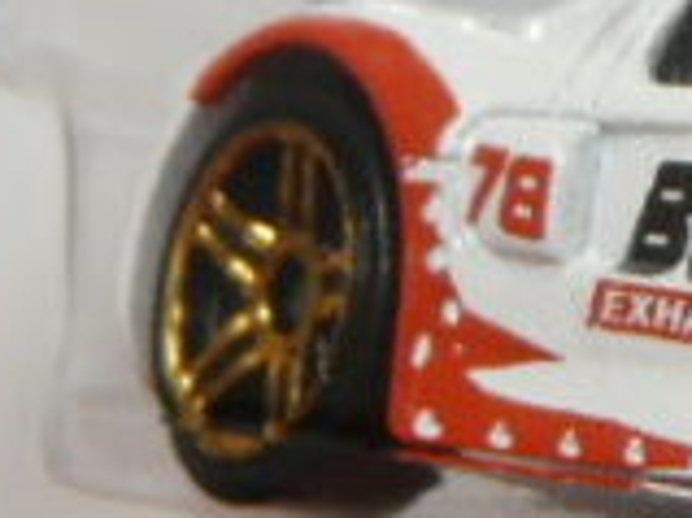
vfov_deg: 3.4
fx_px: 8729
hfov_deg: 4.5
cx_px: 1245
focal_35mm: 437
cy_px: -35
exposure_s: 1/60
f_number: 3.2
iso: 100
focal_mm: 12
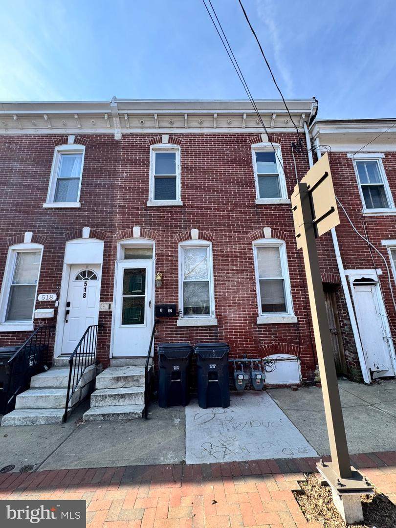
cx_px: 198
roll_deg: +1.8
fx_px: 214
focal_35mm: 14
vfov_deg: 102.1
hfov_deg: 85.7
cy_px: 264
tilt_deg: +17.2
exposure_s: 1/459
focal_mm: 2.22
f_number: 2.2
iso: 40
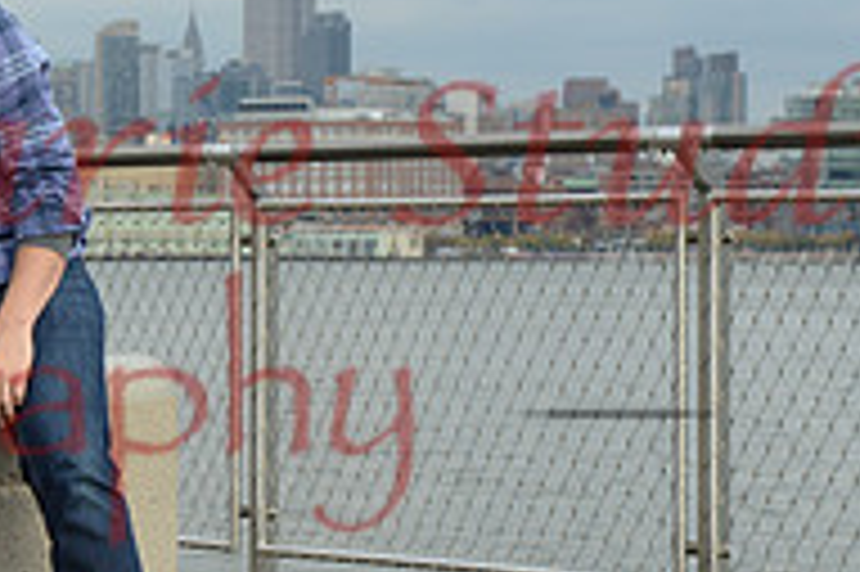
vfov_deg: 8.7
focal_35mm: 158
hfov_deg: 12.7
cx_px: -126
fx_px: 3771
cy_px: 223
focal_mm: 52
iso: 250
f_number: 8
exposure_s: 1/250
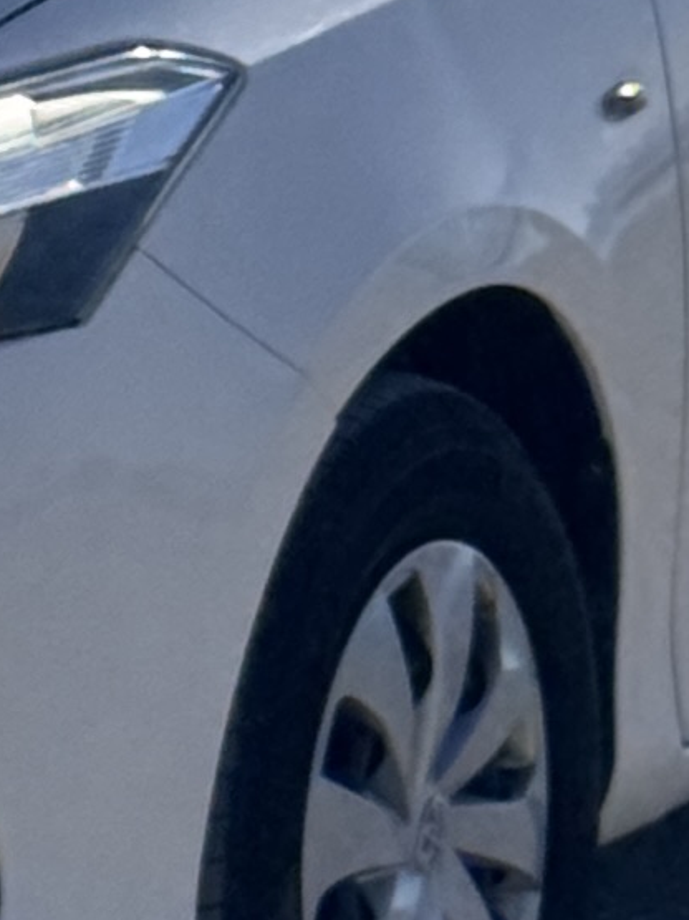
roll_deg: +0.4
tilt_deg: -4.1
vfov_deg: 5.7
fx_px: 9266
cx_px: -142
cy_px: 35
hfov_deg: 4.2
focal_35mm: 349
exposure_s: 1/15385
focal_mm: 6.76
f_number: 1.78
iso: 64
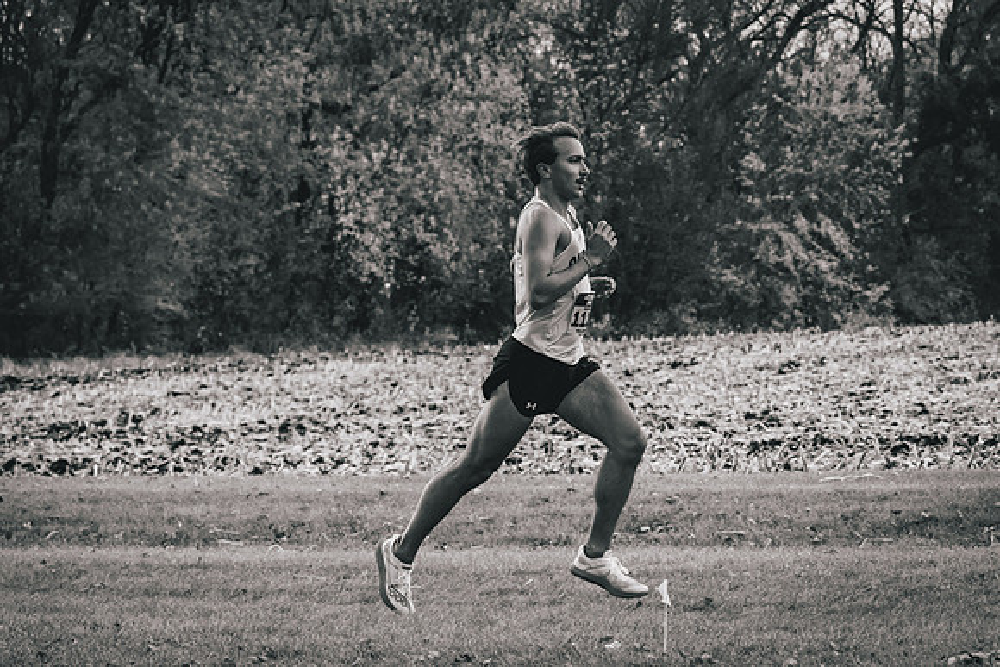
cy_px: 347
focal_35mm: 110
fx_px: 3065
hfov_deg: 18.5
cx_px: 620
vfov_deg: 12.4
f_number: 6.3
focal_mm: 89
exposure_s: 1/1000
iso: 400
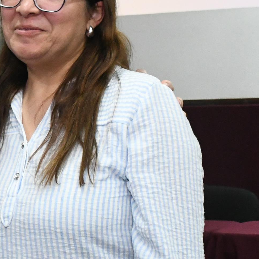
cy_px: 140
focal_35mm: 164
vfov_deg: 10.7
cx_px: 16
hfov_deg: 10.6
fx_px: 1388
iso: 5000
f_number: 5.6
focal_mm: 30
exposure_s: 1/100
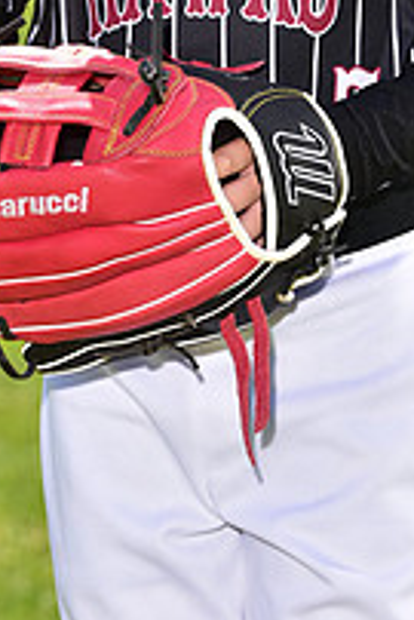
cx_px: 225
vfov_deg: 5.3
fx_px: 6681
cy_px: -227
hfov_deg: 3.5
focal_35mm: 388
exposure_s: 1/250
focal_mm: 135
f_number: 5.6
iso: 100
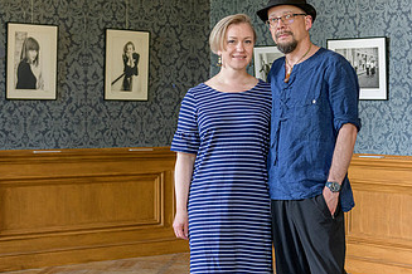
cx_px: 302
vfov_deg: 15.4
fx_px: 1018
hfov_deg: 22.7
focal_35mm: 89
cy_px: 153
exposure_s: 1/100
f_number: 3.5
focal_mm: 44
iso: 1600
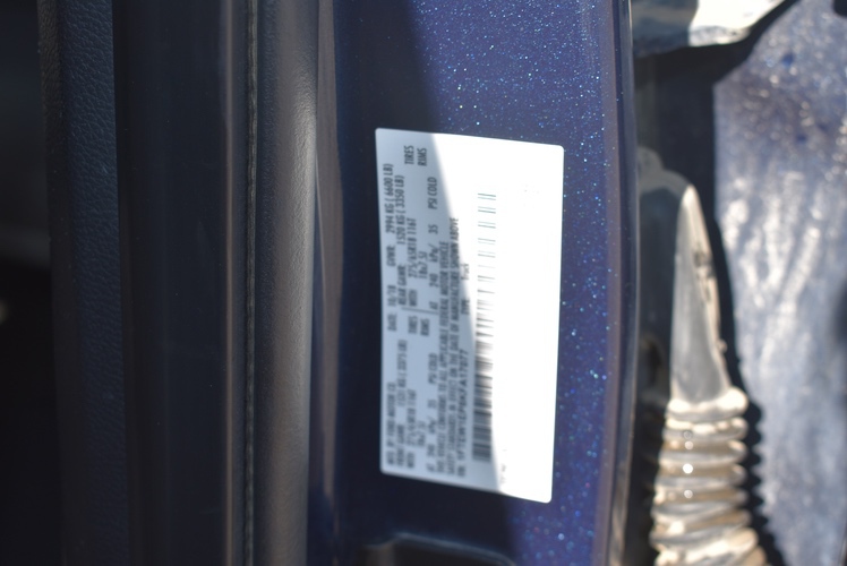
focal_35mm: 60
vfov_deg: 22.7
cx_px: 424
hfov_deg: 33.4
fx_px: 1413
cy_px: 283
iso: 100
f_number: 6.3
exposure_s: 1/160
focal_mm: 40
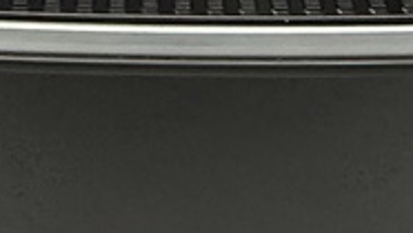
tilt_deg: -7.8
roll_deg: +0.1
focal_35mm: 84
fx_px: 921
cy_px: -559
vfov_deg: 9.4
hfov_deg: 24.9
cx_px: 93
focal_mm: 2.22
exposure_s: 1/50
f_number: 2.2
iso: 800
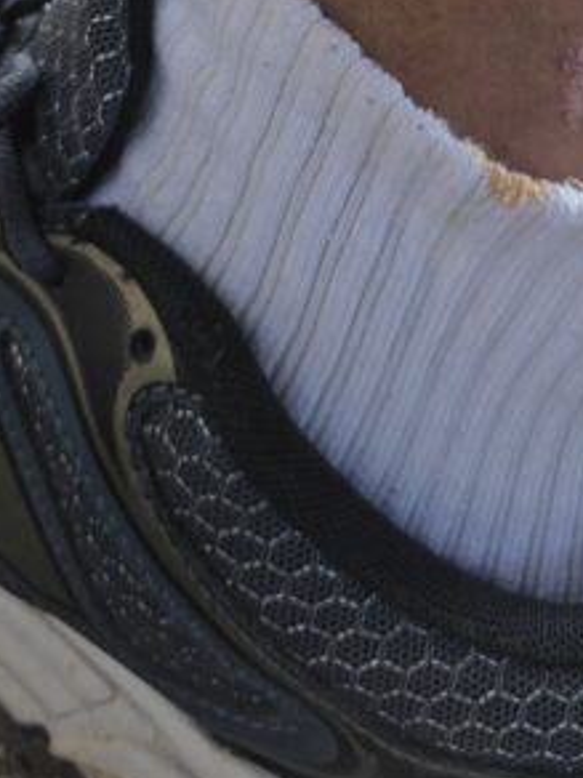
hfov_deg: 23.3
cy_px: -144
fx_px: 1415
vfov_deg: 27.3
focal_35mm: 63
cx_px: 266
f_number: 1.7
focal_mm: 6.3
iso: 25
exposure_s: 1/359
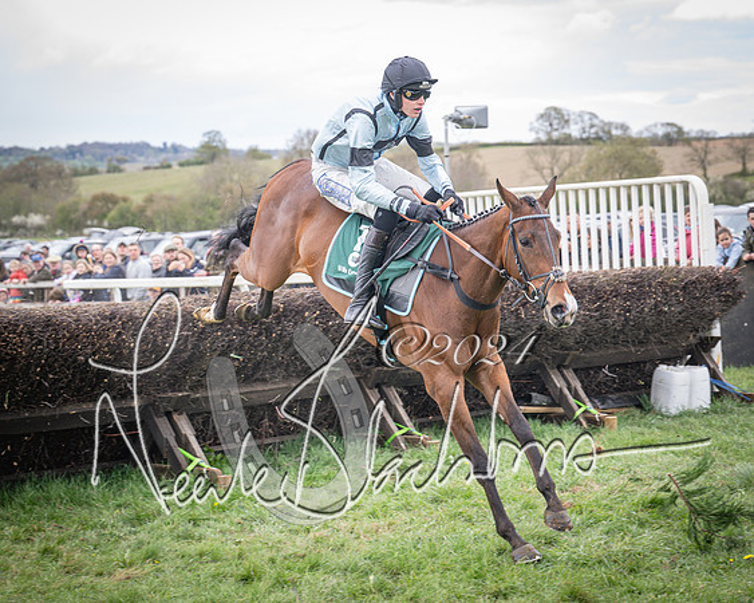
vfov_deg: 17.7
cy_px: 302
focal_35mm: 87
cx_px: 467
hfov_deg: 22.0
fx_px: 1937
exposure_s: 1/800
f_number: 4
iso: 500
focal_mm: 70
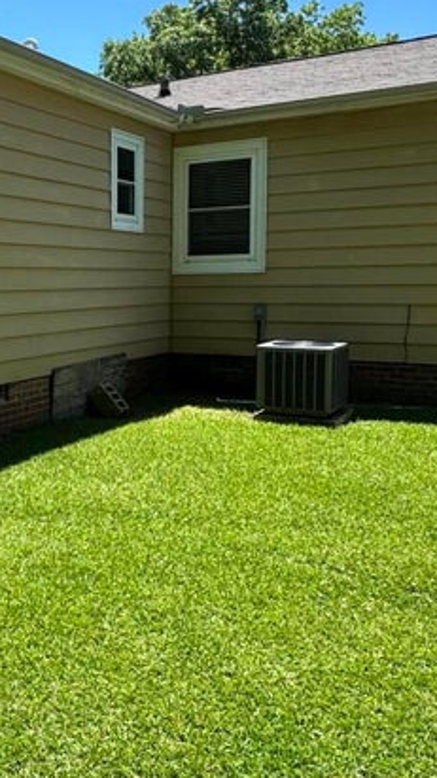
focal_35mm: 38
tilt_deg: -4.3
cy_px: 350
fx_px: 783
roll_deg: +1.0
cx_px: 26
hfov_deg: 29.6
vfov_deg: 52.7
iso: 40
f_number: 2.2
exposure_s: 1/796
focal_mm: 2.22
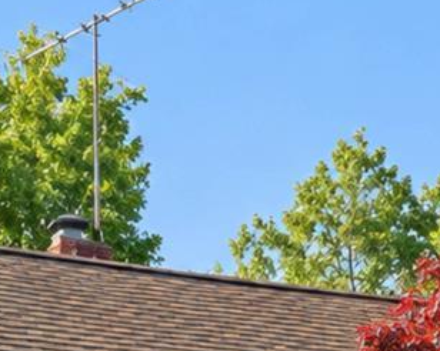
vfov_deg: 9.7
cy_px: 652
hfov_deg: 12.8
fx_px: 1965
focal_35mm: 151
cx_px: 239
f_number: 9
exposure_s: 1/125
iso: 100
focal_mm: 33
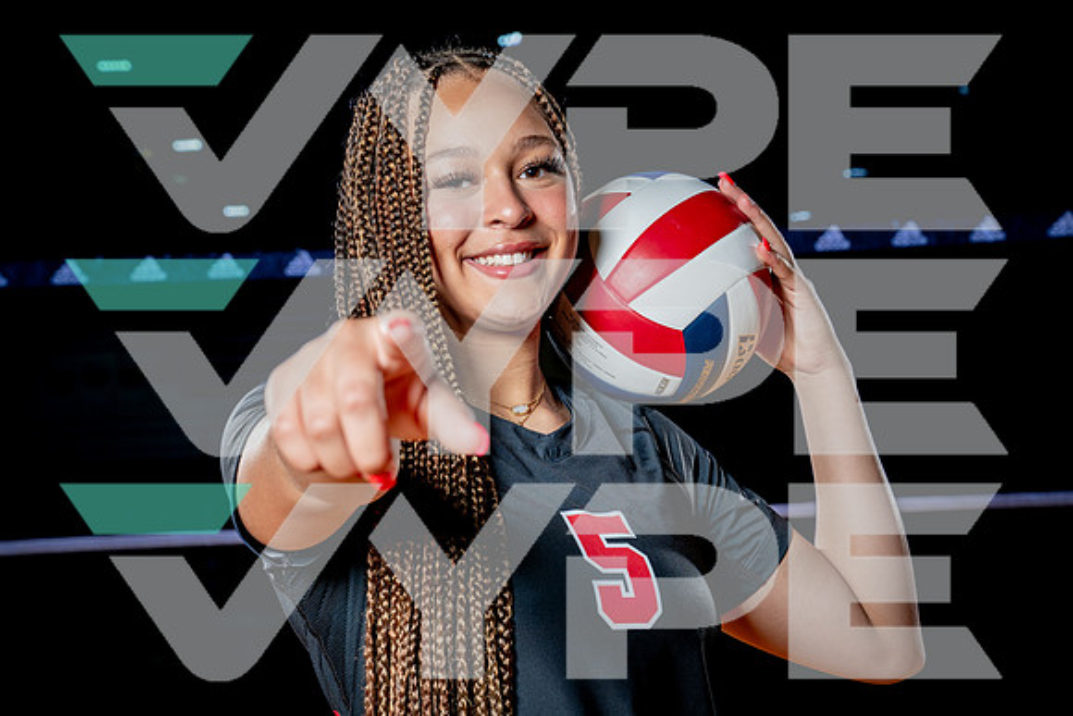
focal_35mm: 74
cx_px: 536
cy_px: 358
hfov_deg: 27.3
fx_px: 2206
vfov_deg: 18.4
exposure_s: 1/250
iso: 250
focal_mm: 67
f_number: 8
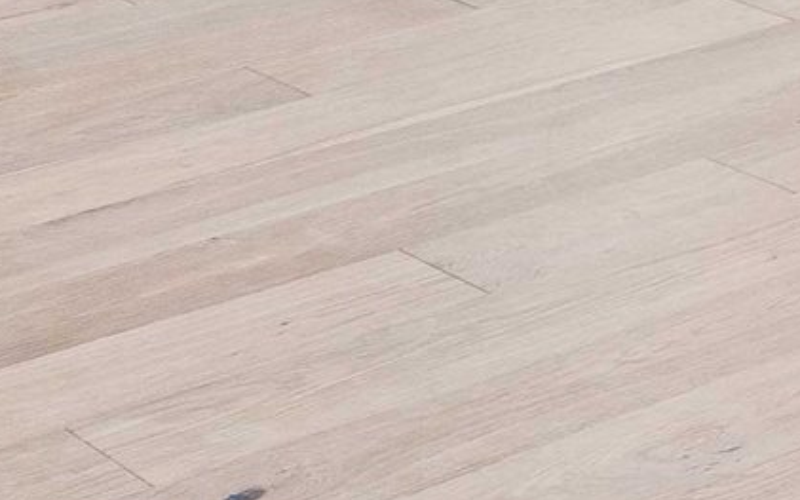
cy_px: -875
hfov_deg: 13.7
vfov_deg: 8.5
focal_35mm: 134
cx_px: 1507
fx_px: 2921
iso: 200
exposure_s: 1/20
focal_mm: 12
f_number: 7.1
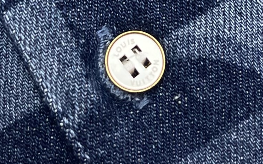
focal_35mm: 27
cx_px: 130
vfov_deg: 45.8
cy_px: 68
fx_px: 193
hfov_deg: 68.4
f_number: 1.6
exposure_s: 1/126
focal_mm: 5.1
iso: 32
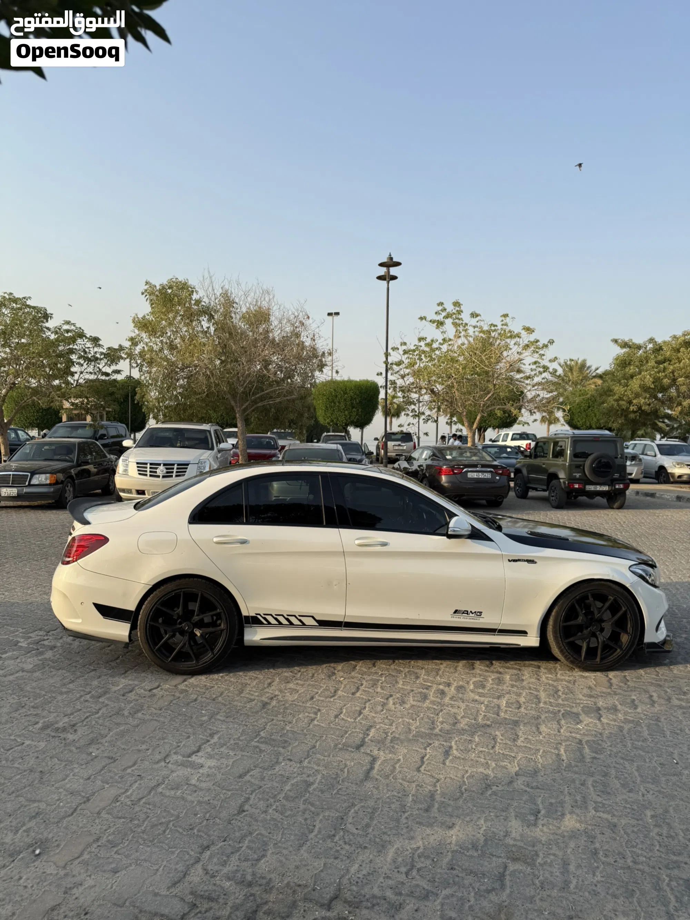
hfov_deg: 56.8
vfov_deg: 71.6
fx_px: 638
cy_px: 460
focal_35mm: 24
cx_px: 345
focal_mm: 6.76
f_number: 1.78
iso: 80
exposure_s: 1/2370
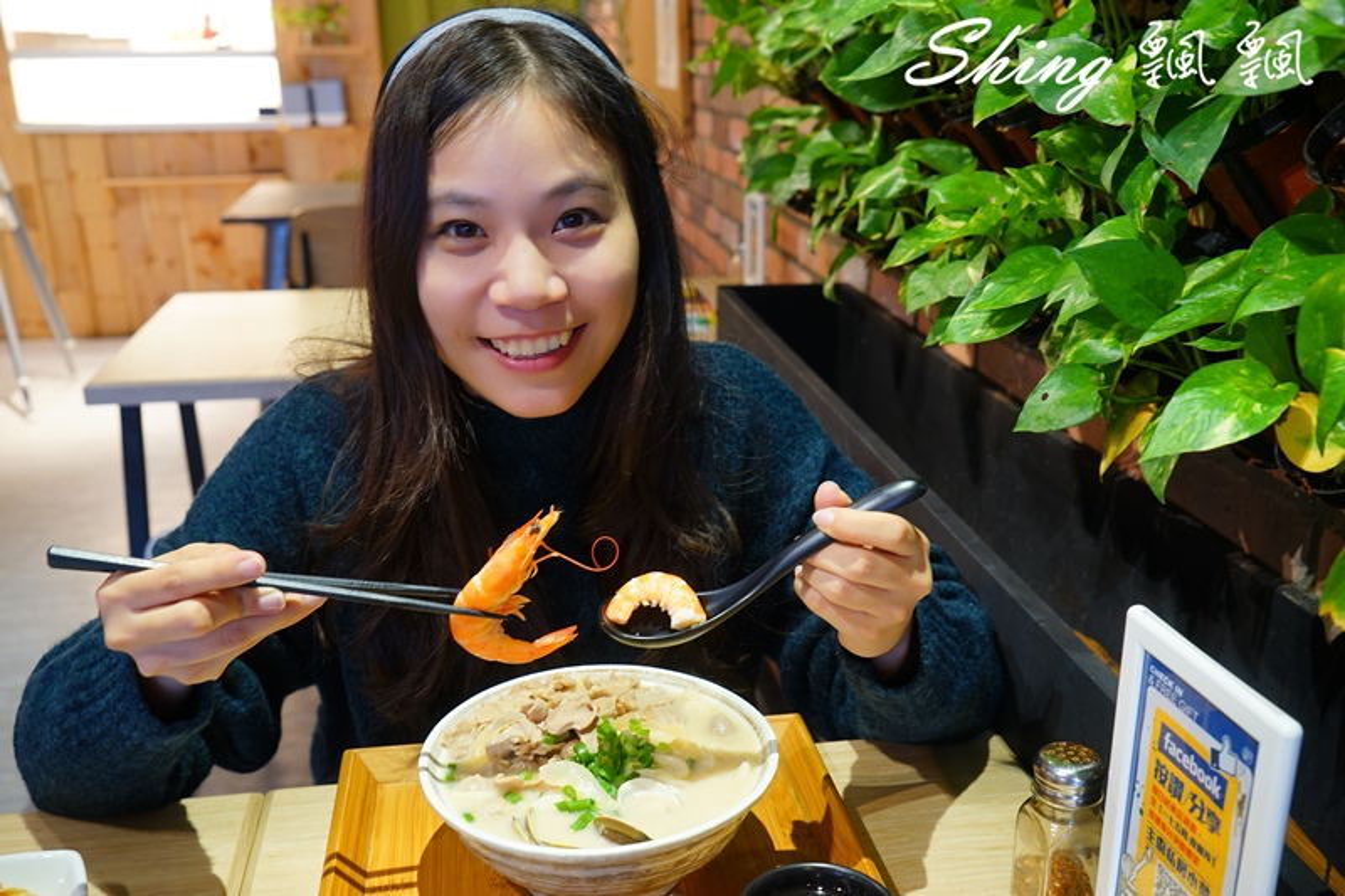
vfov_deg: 40.0
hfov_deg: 57.2
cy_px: 448
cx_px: 672
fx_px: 1233
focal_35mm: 33
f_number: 5.6
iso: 640
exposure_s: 1/13
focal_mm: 33
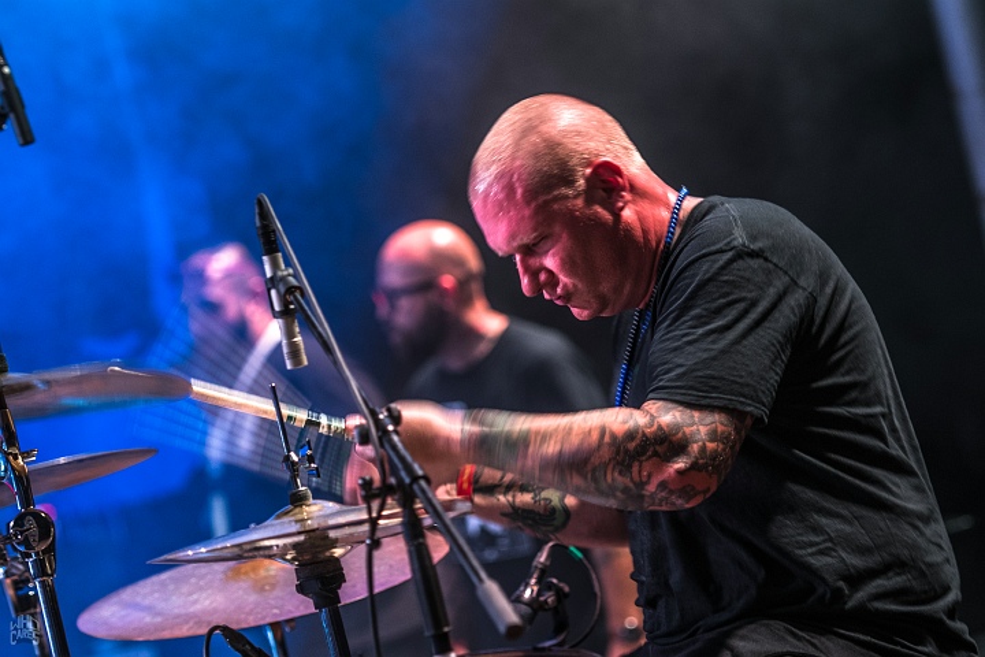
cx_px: 492
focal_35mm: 168
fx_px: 4596
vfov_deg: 8.2
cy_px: 328
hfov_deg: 12.2
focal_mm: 112
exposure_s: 1/100
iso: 640
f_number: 2.8
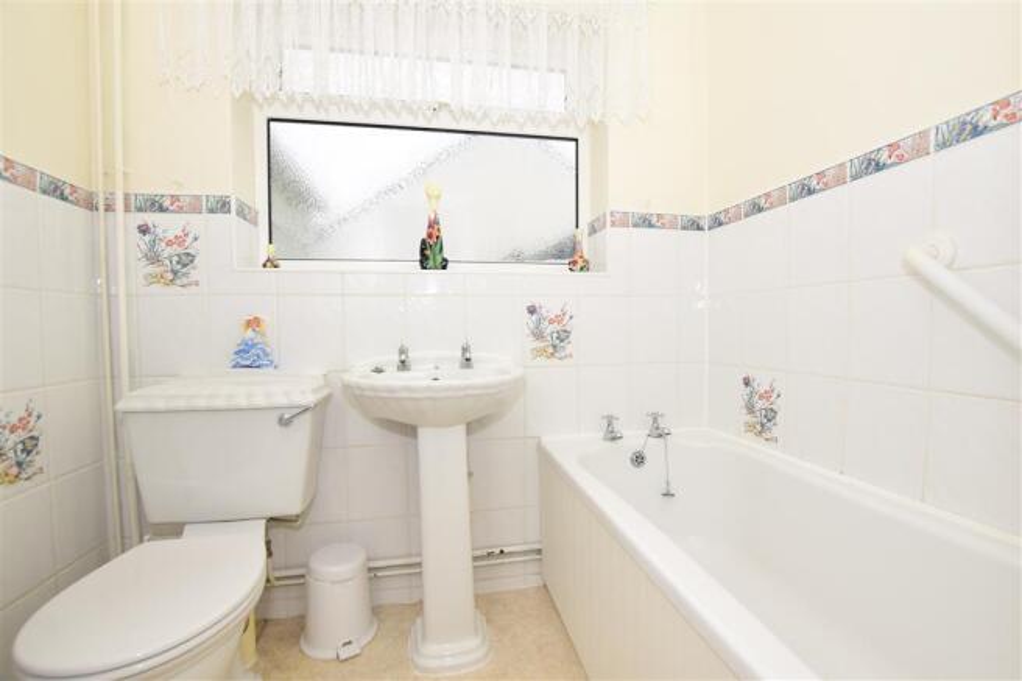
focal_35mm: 15
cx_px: 511
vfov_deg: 77.3
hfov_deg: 100.4
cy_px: 340
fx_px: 426
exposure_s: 1/40
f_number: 8
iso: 400
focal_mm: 10
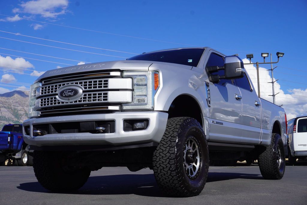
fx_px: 410
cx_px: 154
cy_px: 102
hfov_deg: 41.1
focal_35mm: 48
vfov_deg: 28.1
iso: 100
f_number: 11
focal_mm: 32
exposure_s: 1/200
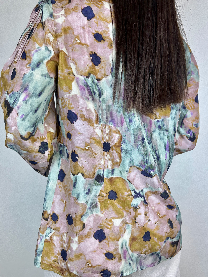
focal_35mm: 26
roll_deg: -0.9
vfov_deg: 67.3
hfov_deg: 53.1
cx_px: 106
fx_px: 208
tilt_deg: -4.4
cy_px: 139
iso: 80
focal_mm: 6.86
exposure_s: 1/484
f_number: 1.78
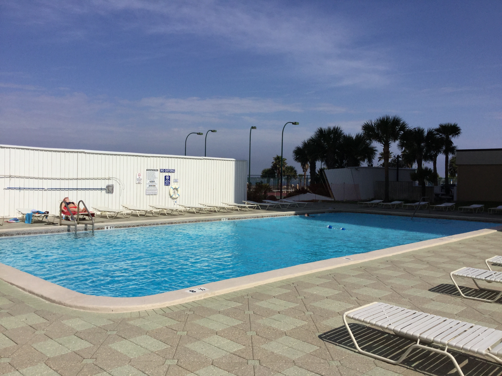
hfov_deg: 58.4
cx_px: 251
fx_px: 450
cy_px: 188
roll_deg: -0.4
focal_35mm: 31
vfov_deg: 45.4
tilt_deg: -5.9
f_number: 2.4
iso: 25
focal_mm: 3.3
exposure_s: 1/4292
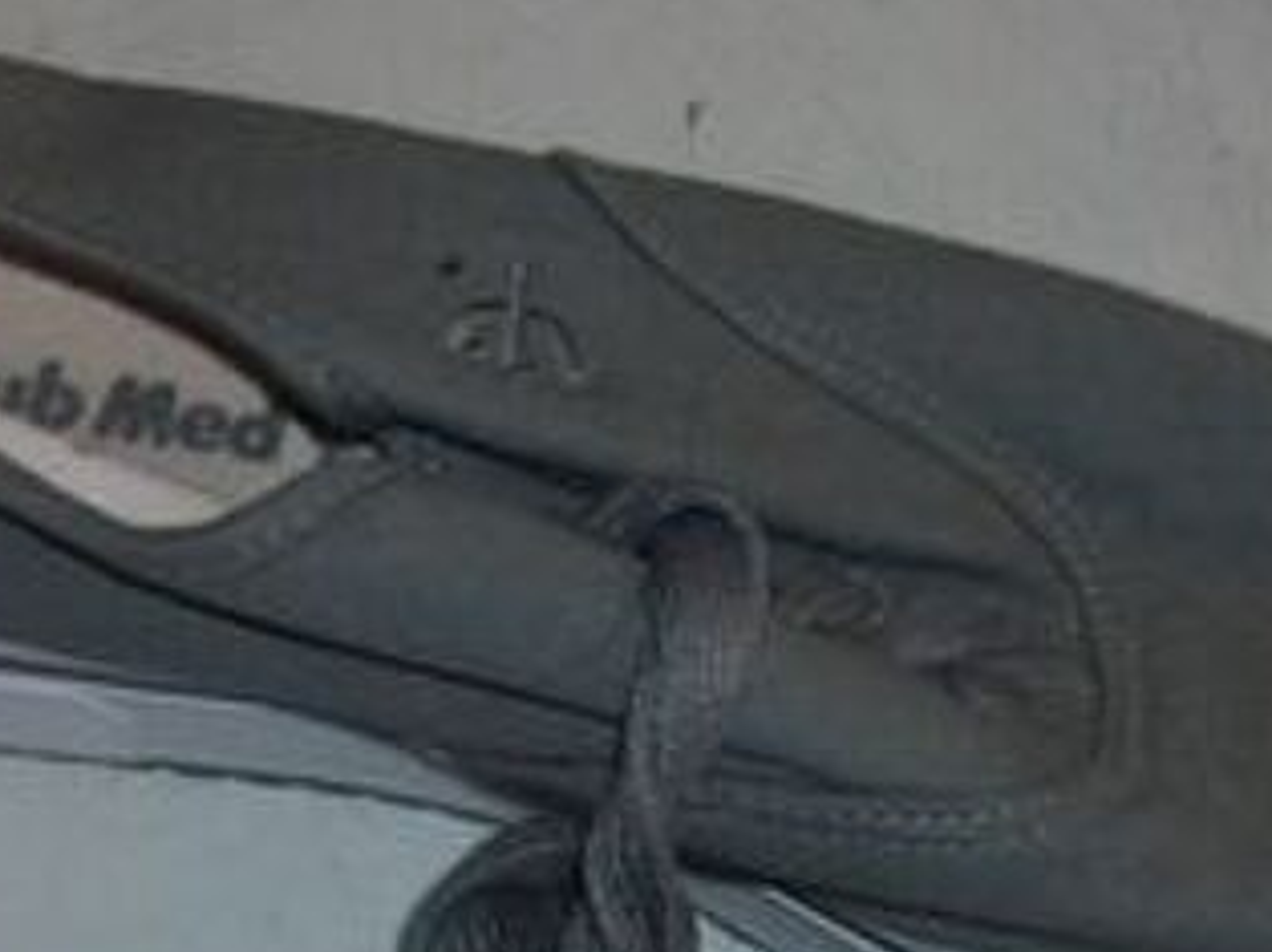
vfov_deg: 13.8
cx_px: 478
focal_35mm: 102
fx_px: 3745
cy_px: 1296
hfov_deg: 19.2
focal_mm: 5.7
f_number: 2.9
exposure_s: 1/40
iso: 80
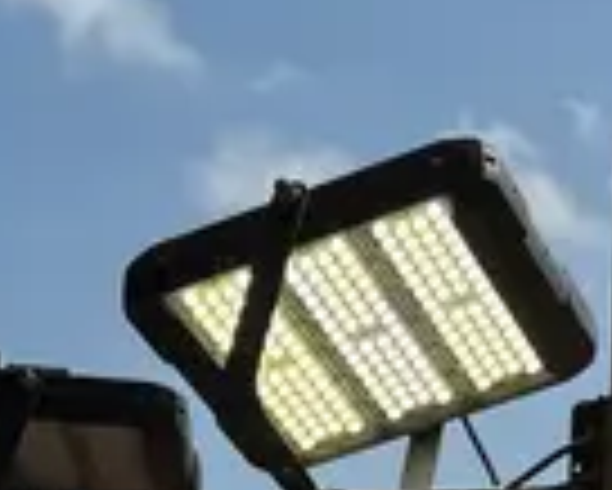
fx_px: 2483
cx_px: 603
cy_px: 735
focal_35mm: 137
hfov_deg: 13.9
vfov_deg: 10.9
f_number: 1.6
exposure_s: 1/10101
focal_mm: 5.96
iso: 80
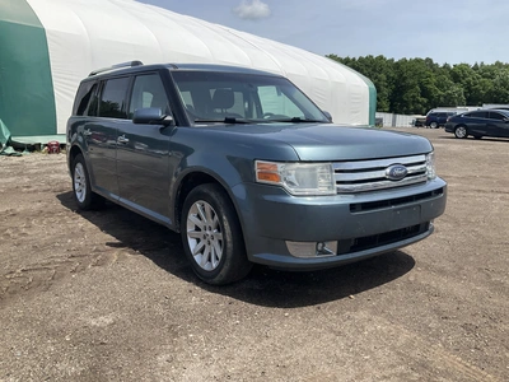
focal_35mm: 29
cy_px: 191
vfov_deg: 48.2
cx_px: 254
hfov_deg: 61.7
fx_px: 426
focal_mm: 3
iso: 25
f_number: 1.8
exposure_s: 1/1786
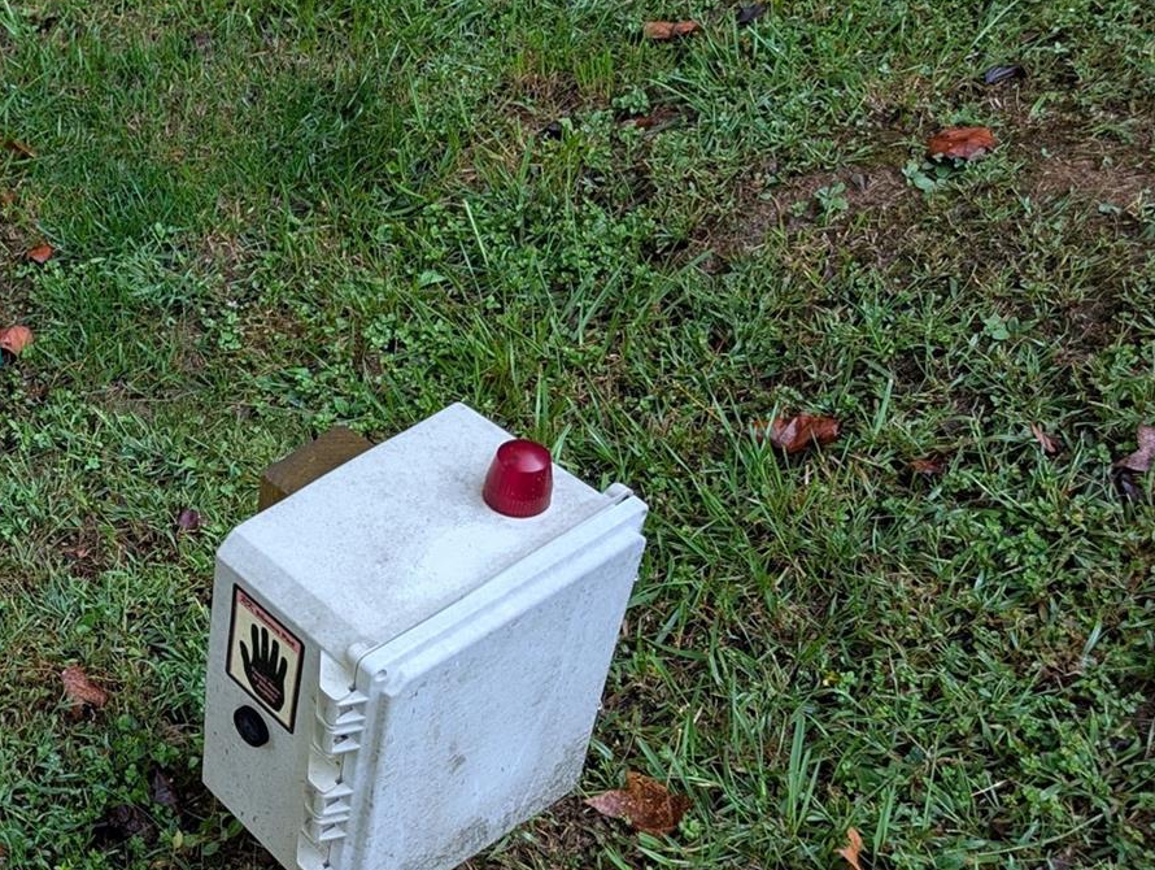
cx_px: -106
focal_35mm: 55
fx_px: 1838
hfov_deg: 31.2
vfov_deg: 26.6
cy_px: 505
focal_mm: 6.9
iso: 28
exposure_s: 1/96.6
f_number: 1.68
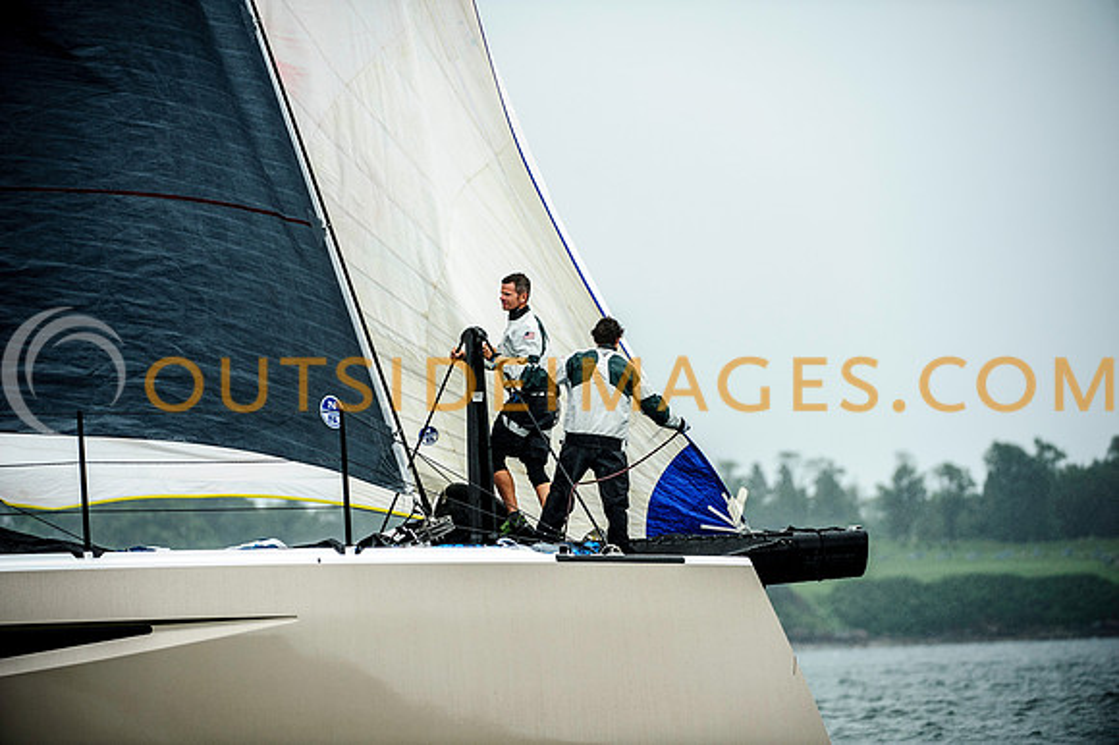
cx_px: 560
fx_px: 7766
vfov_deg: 5.5
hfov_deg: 8.2
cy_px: 372
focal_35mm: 250
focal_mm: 250
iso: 640
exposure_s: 1/800
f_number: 5
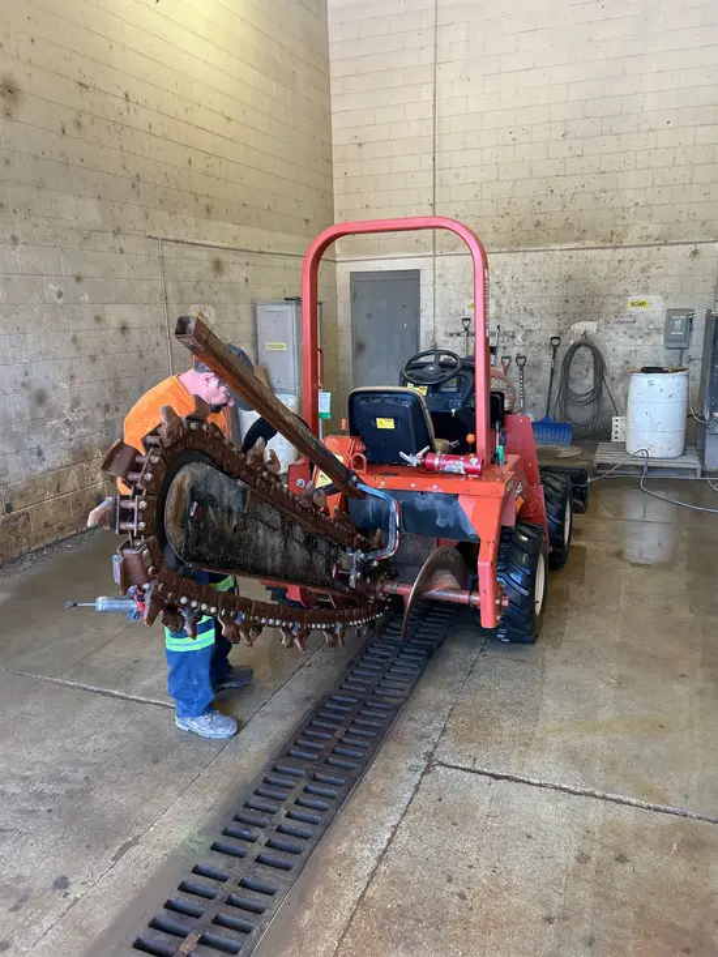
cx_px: 359
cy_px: 478
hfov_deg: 53.1
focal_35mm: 26
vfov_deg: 67.3
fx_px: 719
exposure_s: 1/121
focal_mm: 5.7
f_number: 1.5
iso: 100
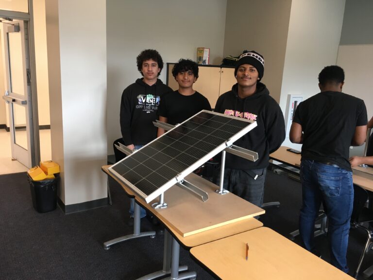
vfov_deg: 48.2
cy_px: 140
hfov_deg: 61.7
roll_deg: -2.1
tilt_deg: -13.2
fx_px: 312
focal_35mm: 29
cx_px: 186
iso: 80
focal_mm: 4.15
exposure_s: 1/30
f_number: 2.2
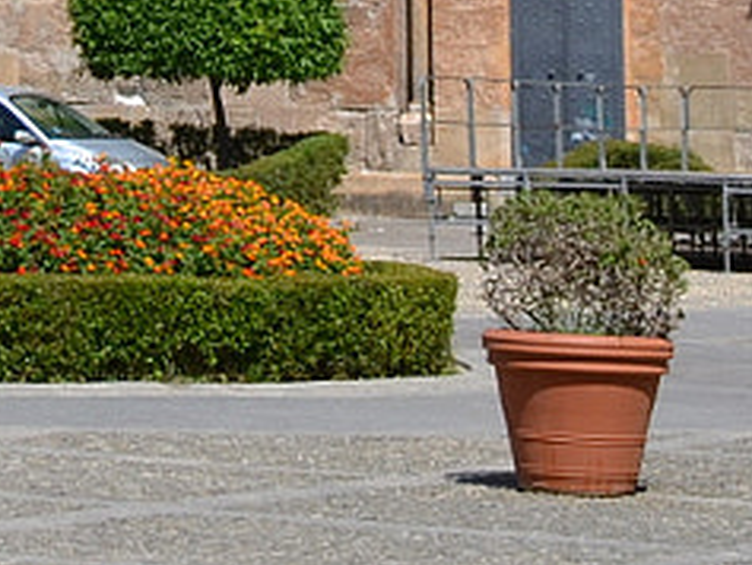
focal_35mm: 214
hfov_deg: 8.7
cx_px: -812
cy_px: -1124
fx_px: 4651
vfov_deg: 6.4
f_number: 8
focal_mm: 22
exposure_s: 1/250
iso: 100
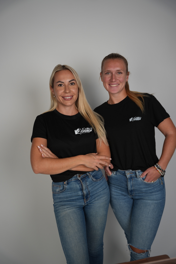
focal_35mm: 35
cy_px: 132
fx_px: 259
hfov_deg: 37.6
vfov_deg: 54.0
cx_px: 88
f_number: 2.8
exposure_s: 1/50
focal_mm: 35.3
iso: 100
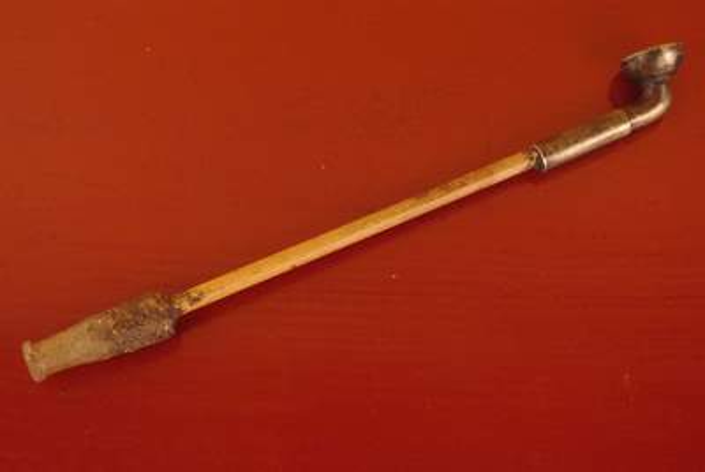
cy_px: 236
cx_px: 352
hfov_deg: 33.4
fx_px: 1177
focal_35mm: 60
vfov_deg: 22.7
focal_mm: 40
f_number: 6.7
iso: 1600
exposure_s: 1/15
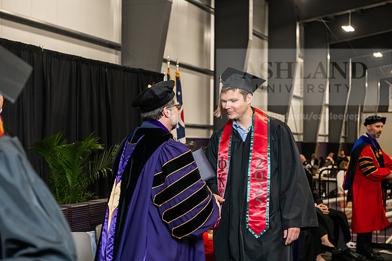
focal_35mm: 62
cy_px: 130
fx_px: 675
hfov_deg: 32.4
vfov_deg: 21.9
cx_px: 196
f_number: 5
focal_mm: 62
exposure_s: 1/200
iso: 2500
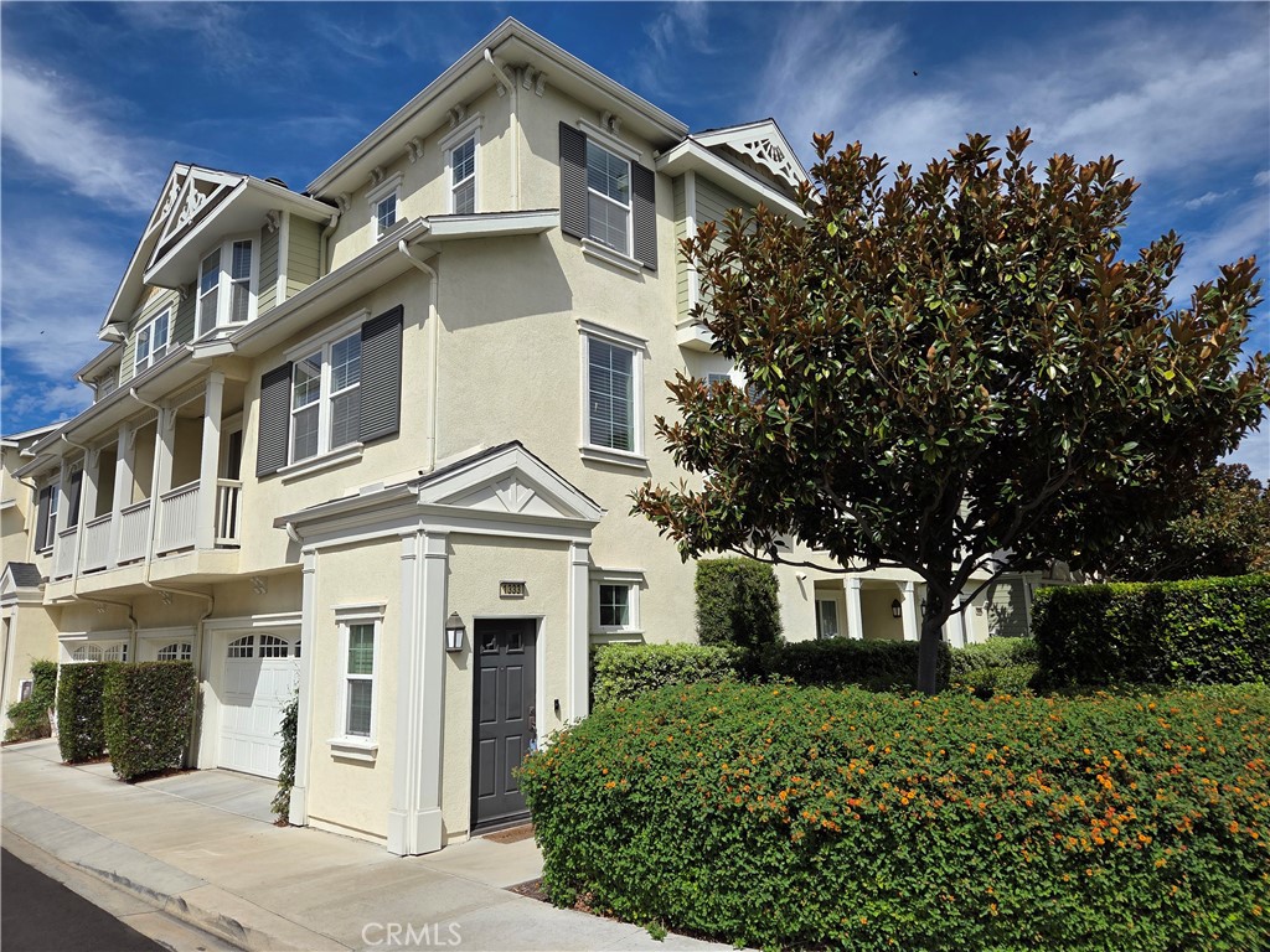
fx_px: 844
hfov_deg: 73.9
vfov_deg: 58.9
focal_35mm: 23
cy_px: 476
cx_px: 635
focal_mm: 5.4
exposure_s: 1/7891
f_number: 1.8
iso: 64
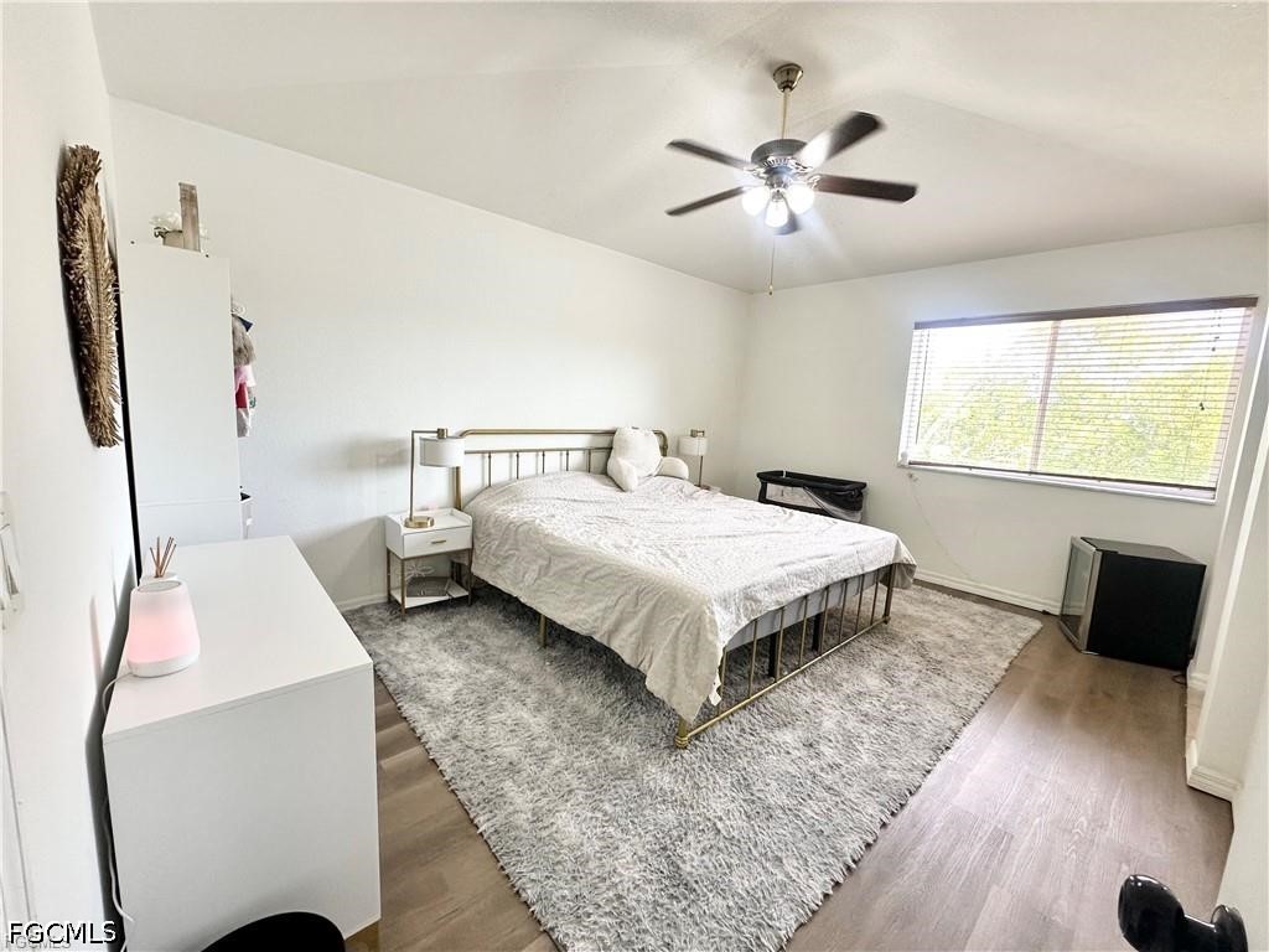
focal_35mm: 14
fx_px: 513
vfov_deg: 85.7
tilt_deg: -7.3
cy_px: 476
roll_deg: -2.7
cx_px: 634
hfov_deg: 102.1
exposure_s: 1/120
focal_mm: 2.22
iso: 200
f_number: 2.2
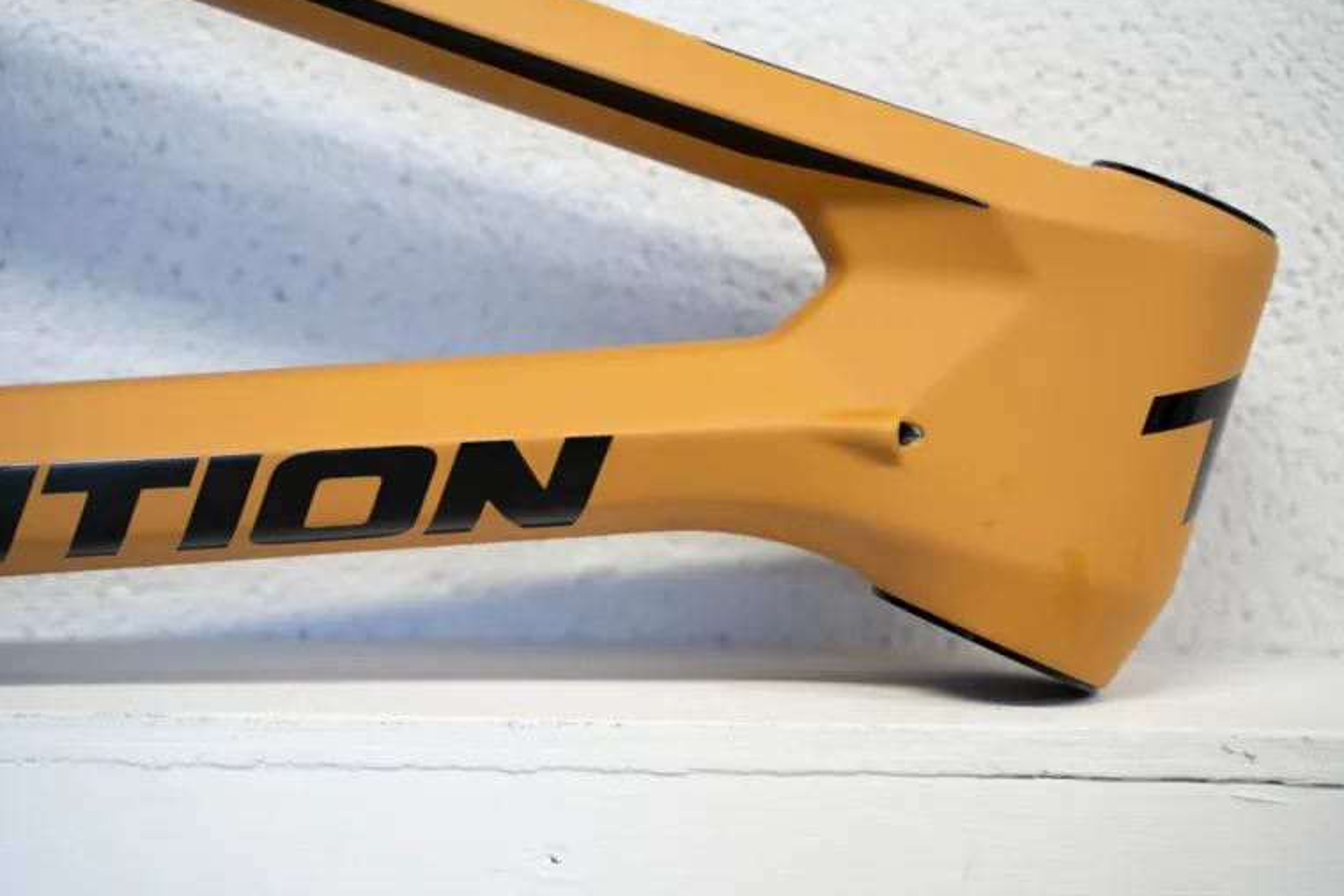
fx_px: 2949
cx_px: 678
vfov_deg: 17.3
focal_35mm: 79
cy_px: 433
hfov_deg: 25.7
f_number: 2.8
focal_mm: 75
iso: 400
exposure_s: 1/50
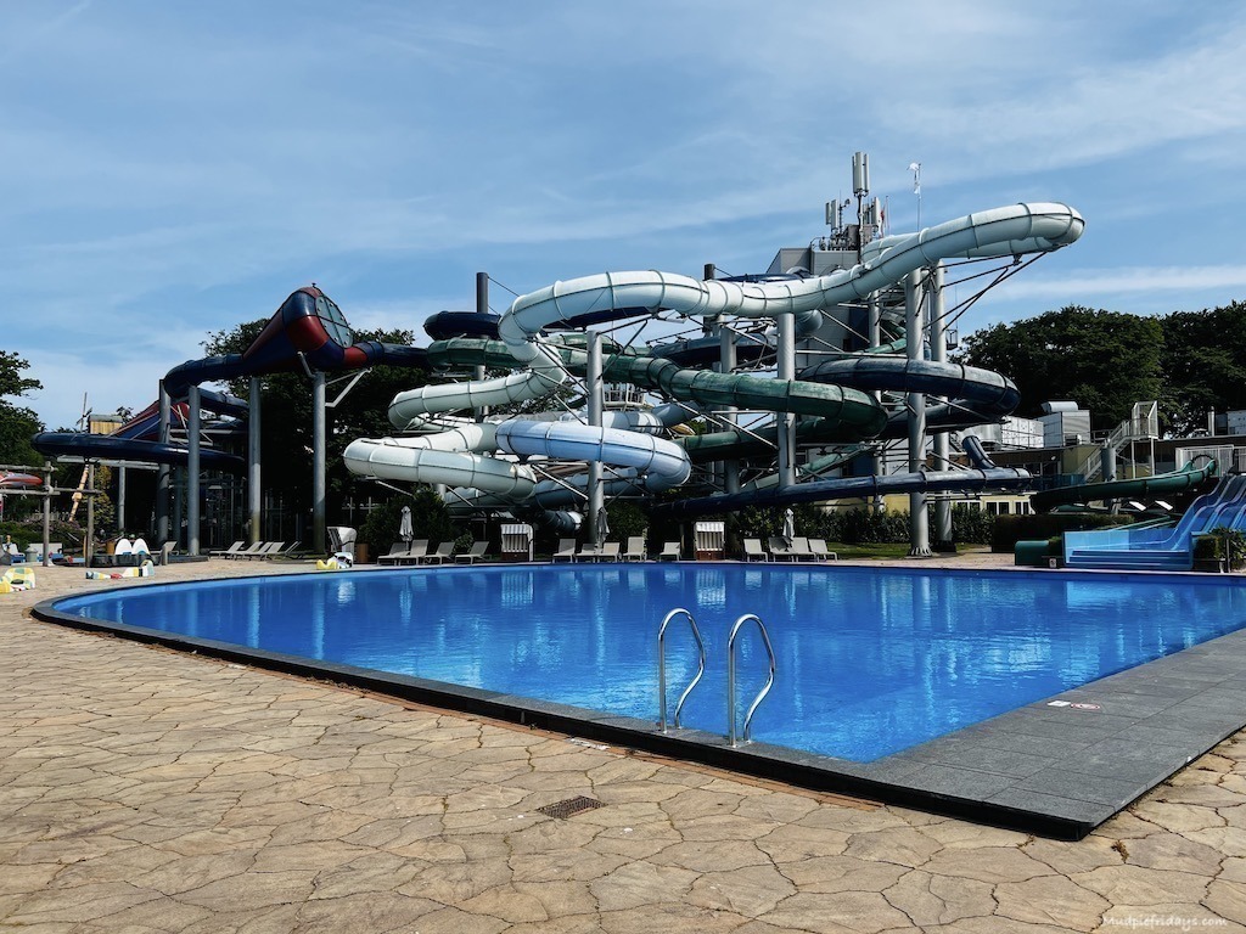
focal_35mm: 26
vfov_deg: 53.1
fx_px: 936
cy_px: 467
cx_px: 623
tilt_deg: +2.5
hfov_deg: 67.3
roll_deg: +0.4
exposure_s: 1/4274
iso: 50
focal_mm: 5.7
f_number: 1.5
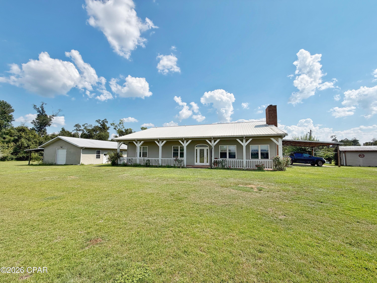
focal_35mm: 14
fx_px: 152
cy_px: 142
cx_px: 188
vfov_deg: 85.7
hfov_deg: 102.1
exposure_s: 1/1167
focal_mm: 2.22
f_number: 2.2
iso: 20
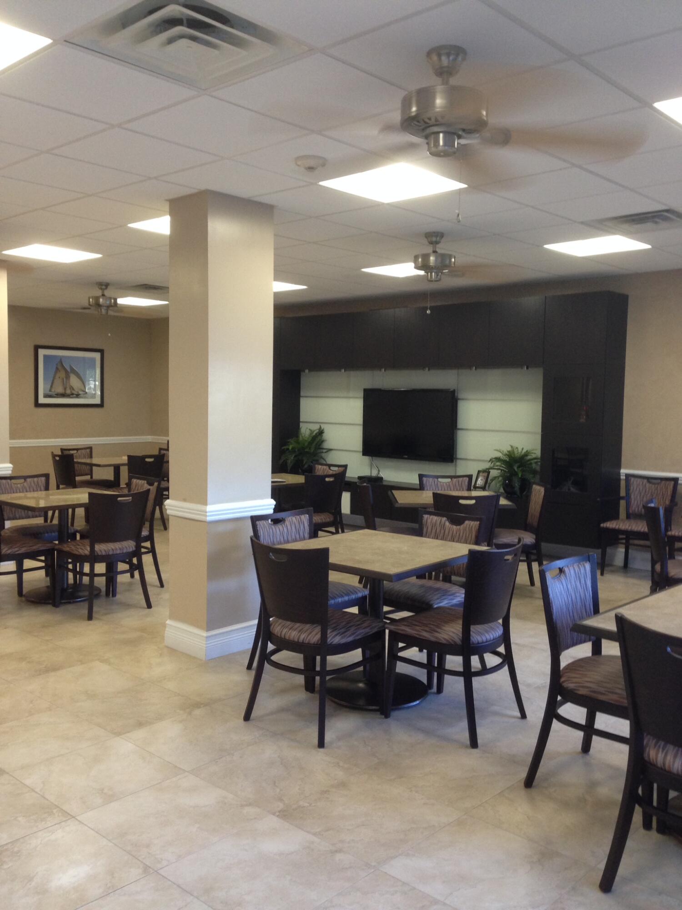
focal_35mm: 33
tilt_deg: -1.2
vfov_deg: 55.4
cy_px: 455
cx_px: 341
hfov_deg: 42.9
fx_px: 867
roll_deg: -0.3
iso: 125
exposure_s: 1/20
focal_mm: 4.12
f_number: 2.4
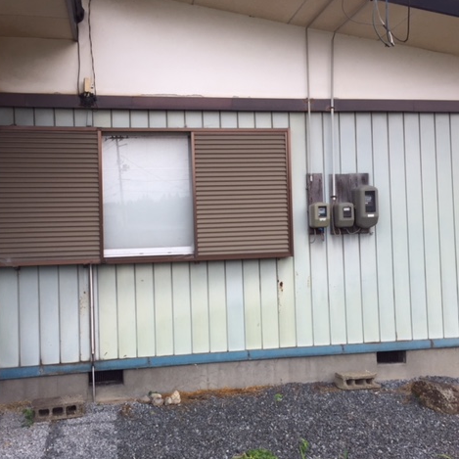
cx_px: 193
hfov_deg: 47.0
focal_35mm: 35
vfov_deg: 47.2
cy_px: 229
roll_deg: +2.0
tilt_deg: +0.9
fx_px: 525
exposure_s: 1/295
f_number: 2.2
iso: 32
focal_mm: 4.15
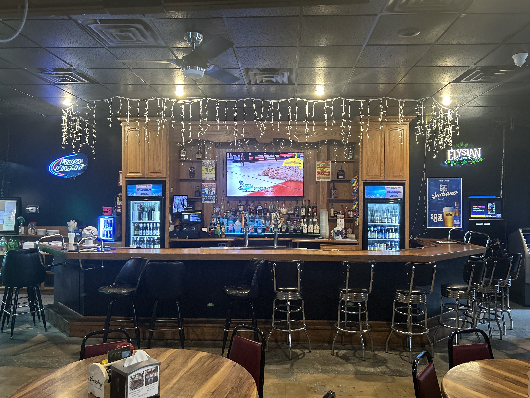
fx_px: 413
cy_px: 198
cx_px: 268
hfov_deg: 65.3
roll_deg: -0.4
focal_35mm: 27
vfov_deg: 51.4
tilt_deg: +1.3
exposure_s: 1/60
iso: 500
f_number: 1.5
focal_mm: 5.7
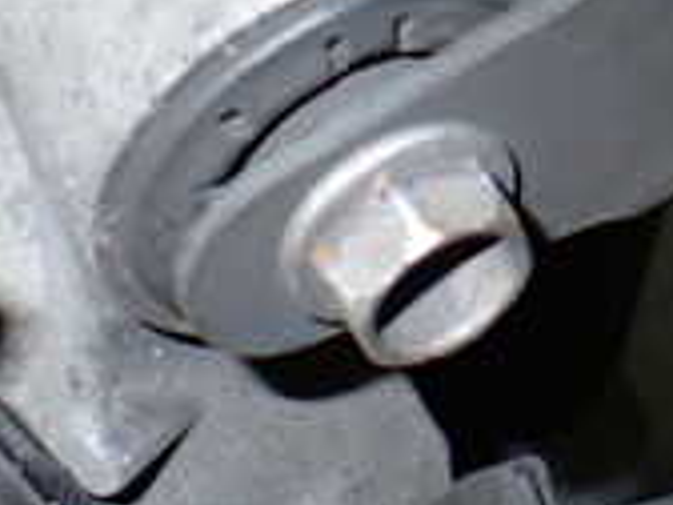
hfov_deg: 17.7
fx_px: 2080
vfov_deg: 13.4
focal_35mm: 107
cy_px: -112
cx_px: 749
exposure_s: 1/30
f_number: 6.3
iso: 800
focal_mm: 5.4
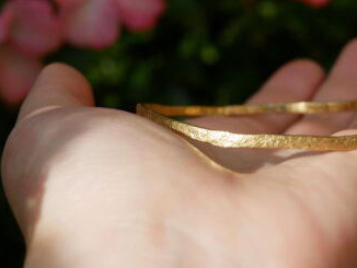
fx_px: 950
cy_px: 114
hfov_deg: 21.2
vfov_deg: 16.1
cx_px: 254
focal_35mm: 92
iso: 200
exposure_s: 1/1300
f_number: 4.5
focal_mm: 25
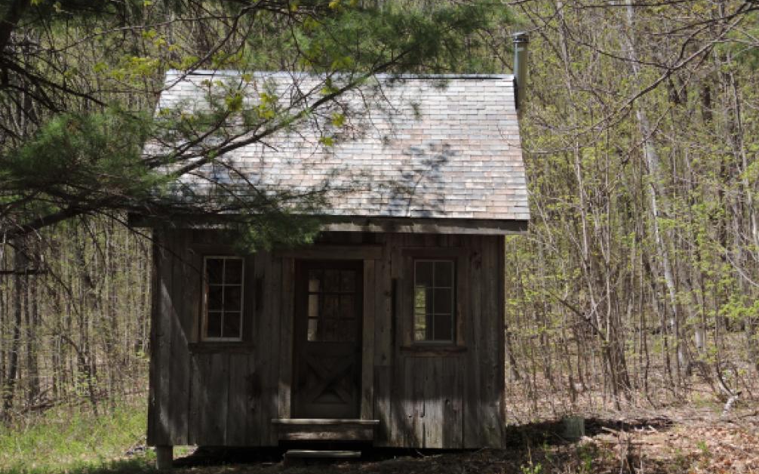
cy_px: 268
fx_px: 1117
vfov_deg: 23.9
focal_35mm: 54
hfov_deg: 37.5
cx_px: 374
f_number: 2.8
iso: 80
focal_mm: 11
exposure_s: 1/640
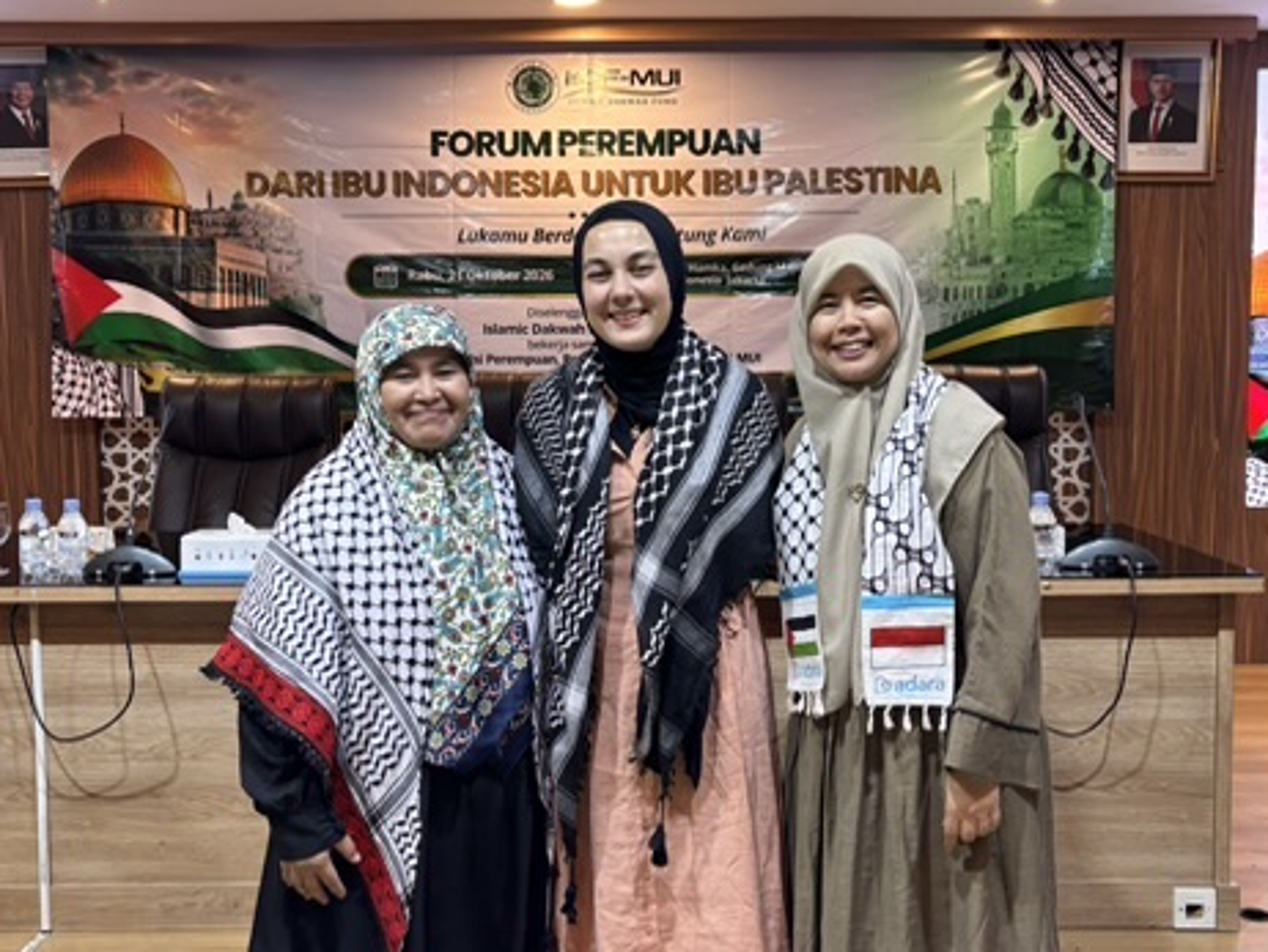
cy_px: 480
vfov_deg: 51.4
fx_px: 990
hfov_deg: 65.3
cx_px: 653
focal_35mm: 27
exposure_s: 1/60
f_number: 1.6
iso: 125
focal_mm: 5.96
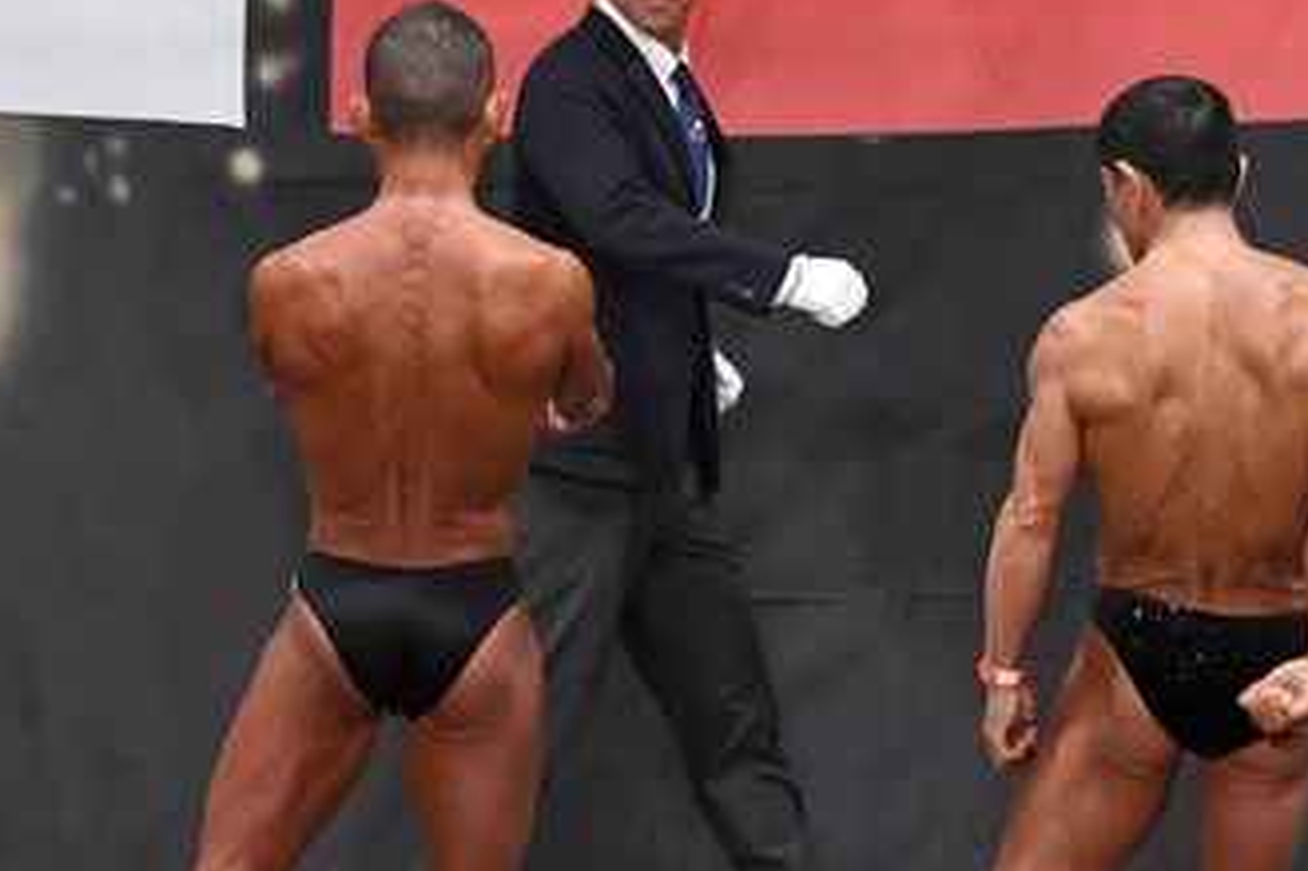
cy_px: 597
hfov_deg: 5.8
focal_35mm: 353
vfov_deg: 3.9
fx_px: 12819
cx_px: 606
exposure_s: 1/400
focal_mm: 100
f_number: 5.6
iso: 5000
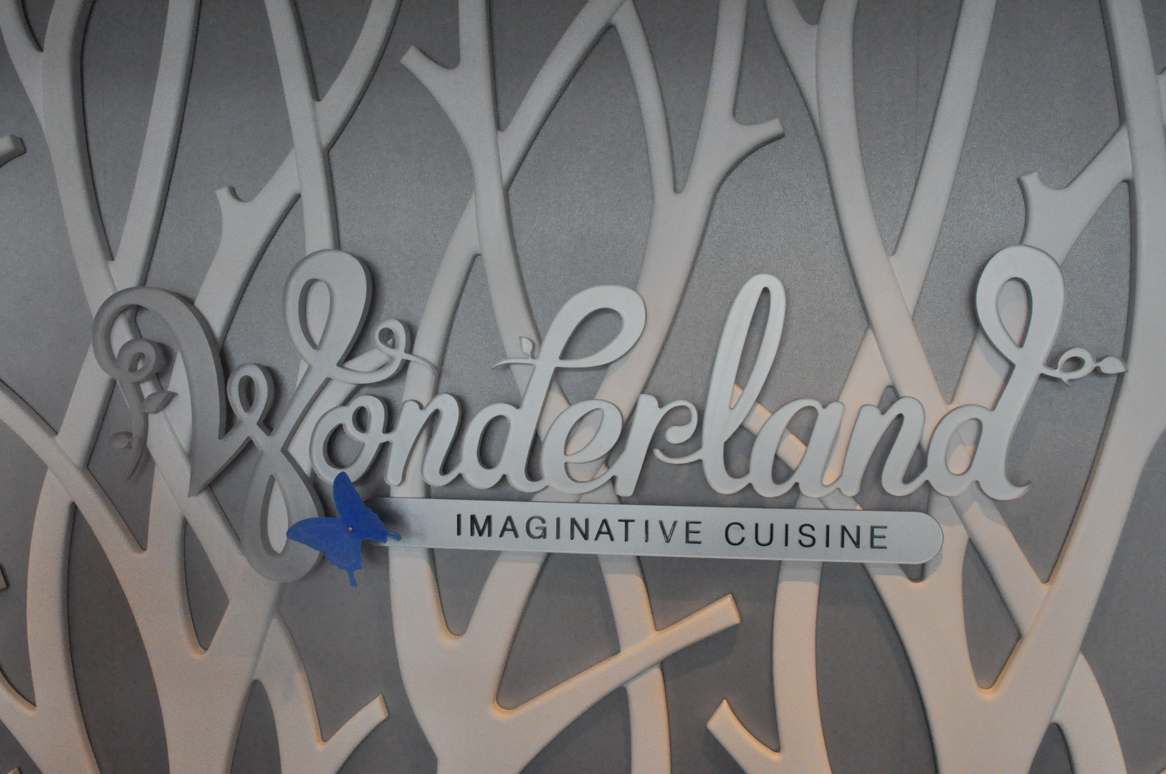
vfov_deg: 39.9
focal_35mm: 33
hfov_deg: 57.3
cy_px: 387
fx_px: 1068
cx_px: 583
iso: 3200
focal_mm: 22
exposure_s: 1/200
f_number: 7.1
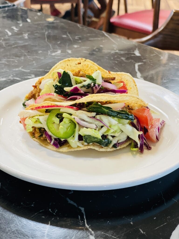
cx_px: 90
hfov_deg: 28.0
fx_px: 359
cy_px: 120
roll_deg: -0.2
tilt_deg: -28.7
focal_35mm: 52
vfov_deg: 36.8
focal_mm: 6
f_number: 2
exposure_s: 1/61
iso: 250
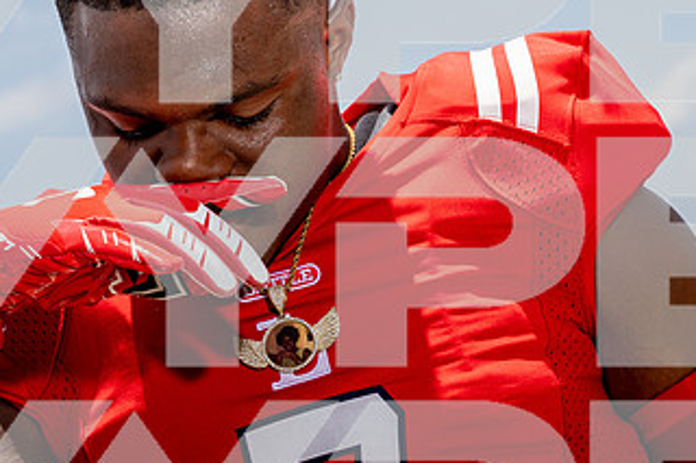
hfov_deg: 16.1
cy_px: 253
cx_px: 294
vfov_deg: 10.8
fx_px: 2454
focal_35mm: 127
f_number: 7.1
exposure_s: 1/250
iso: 100
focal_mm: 70
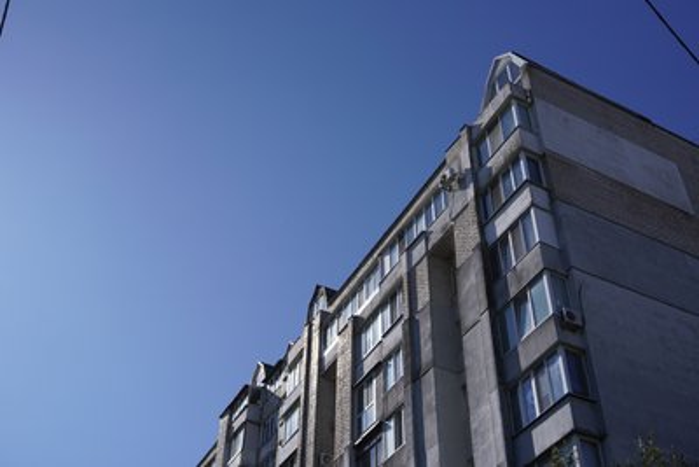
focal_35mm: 42
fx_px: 816
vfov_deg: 31.9
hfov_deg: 46.4
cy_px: 234
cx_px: 350
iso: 100
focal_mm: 28
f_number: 2.8
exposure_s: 1/4000
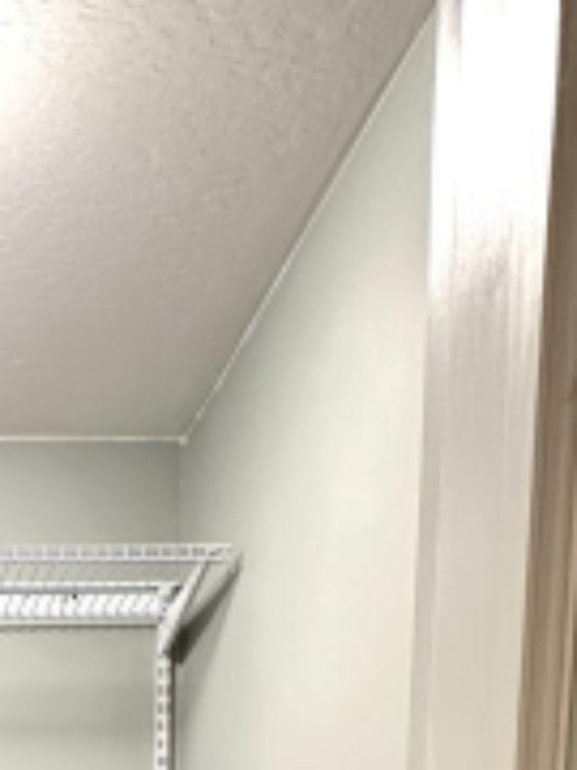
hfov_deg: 25.0
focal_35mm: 52
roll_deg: +0.6
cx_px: -132
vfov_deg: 26.3
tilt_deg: -7.3
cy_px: 1170
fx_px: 1156
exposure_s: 1/60
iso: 500
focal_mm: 2.22
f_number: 2.2
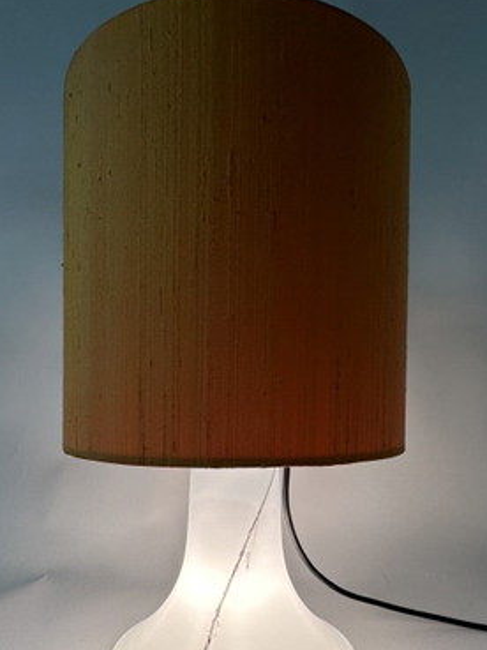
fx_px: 488
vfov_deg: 65.8
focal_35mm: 26
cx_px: 240
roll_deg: -1.2
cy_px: 423
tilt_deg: -1.4
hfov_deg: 53.1
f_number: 2.2
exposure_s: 1/100
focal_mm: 2.22
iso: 80
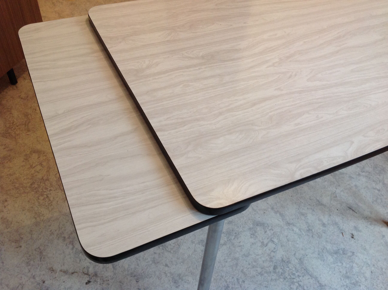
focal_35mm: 35
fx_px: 392
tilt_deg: -47.3
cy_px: 145
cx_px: 194
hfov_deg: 52.7
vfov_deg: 40.6
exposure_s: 1/17
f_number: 2.4
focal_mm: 4.28
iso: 100
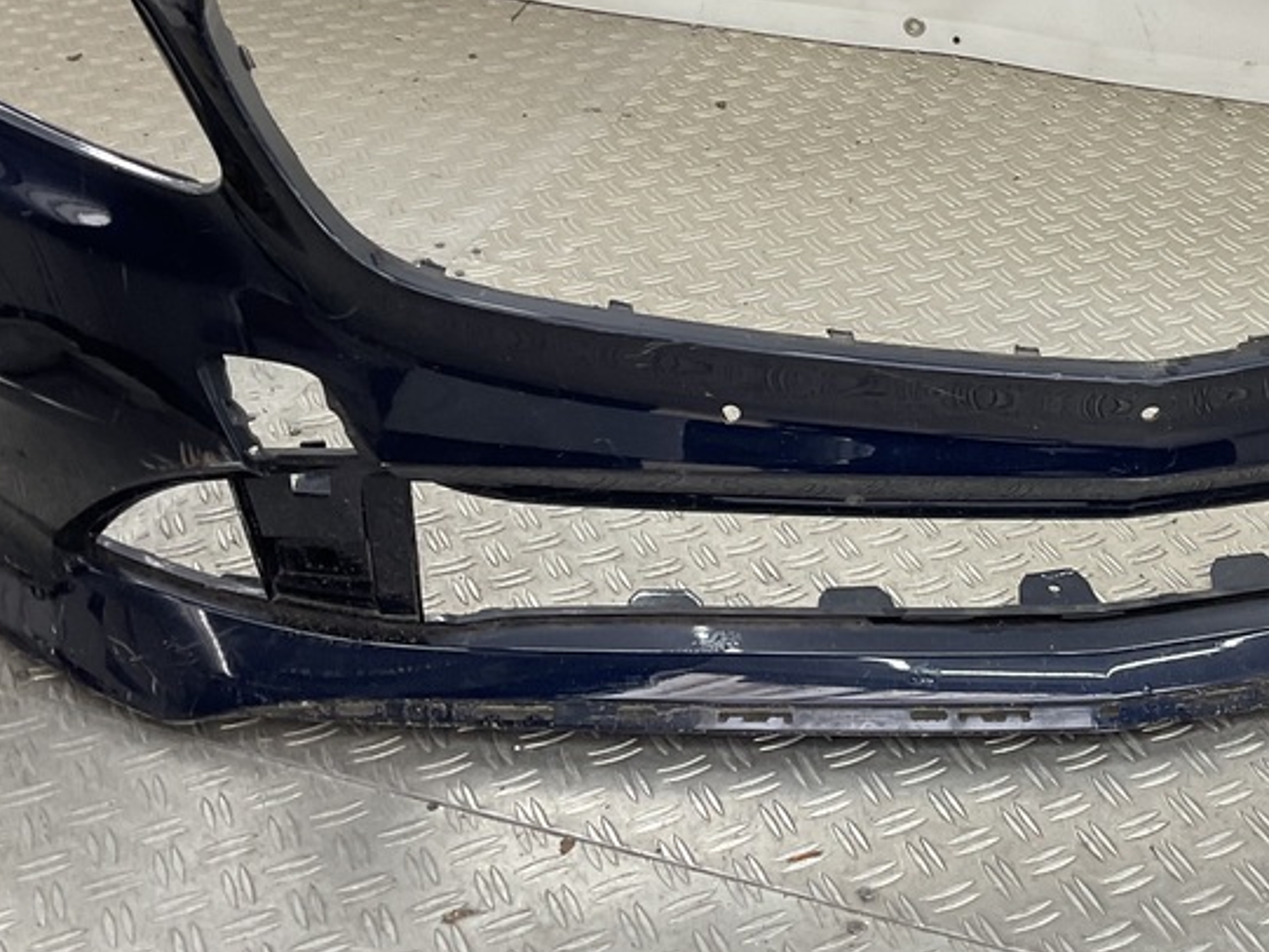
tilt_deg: -28.3
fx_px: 1980
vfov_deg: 26.6
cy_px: 220
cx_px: 912
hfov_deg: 34.9
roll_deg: -2.9
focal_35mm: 54
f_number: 1.8
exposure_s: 1/100
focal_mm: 3
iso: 32
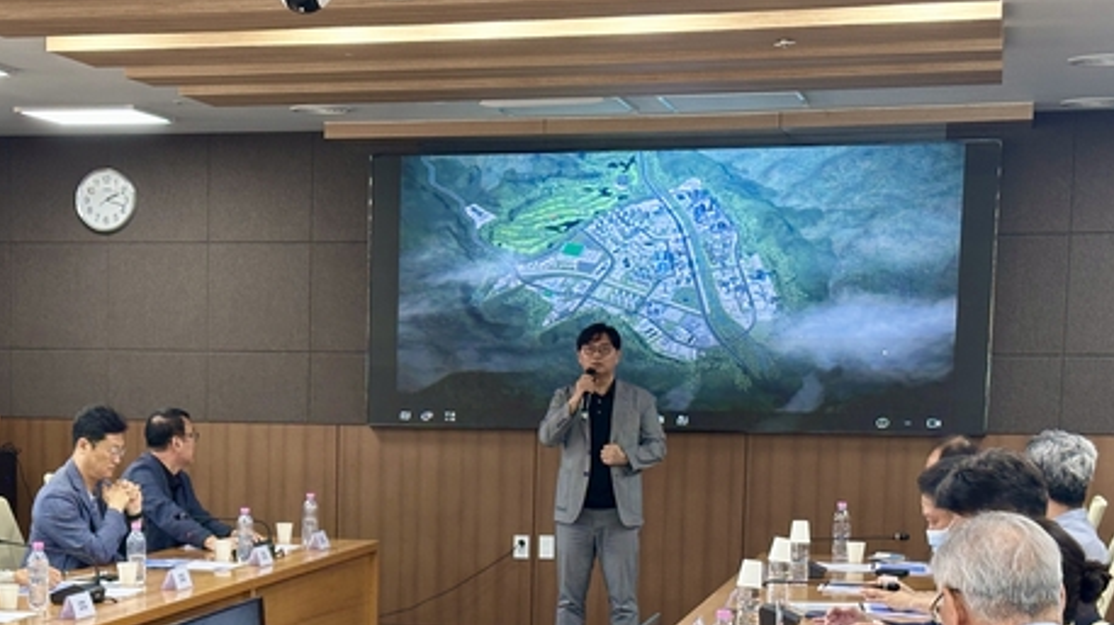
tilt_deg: -6.1
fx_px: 2362
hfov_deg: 26.2
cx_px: 268
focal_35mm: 80
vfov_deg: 14.9
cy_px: 604
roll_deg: -0.3
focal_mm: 6.86
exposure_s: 1/60
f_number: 1.78
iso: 80
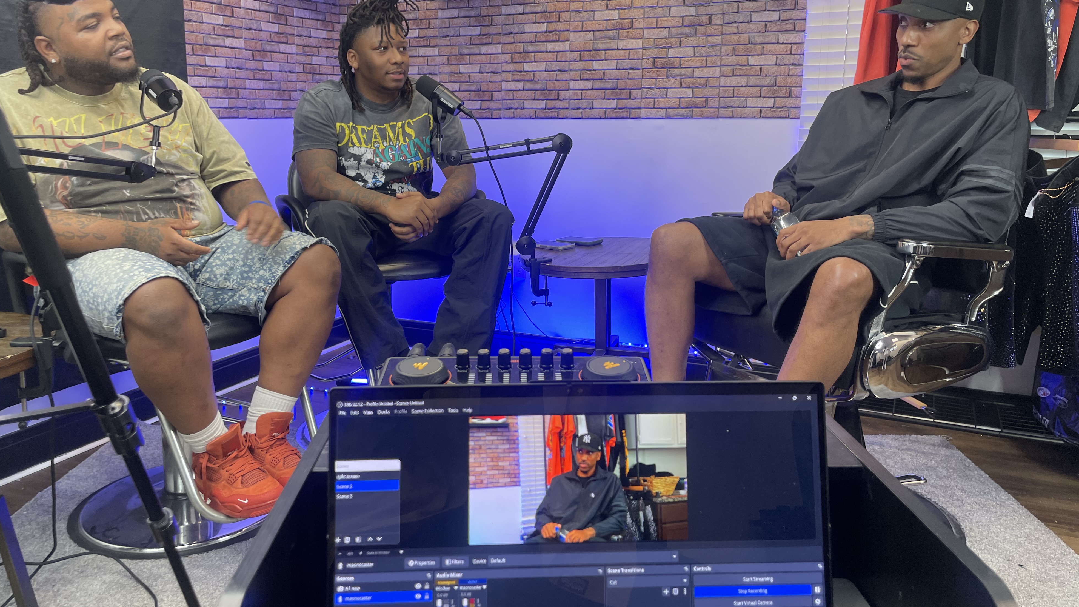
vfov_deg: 40.1
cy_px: 259
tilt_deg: -8.8
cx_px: 527
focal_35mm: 29
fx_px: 830
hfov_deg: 66.1
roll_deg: +0.4
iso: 64
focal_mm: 4.2
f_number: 1.6
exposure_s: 1/60
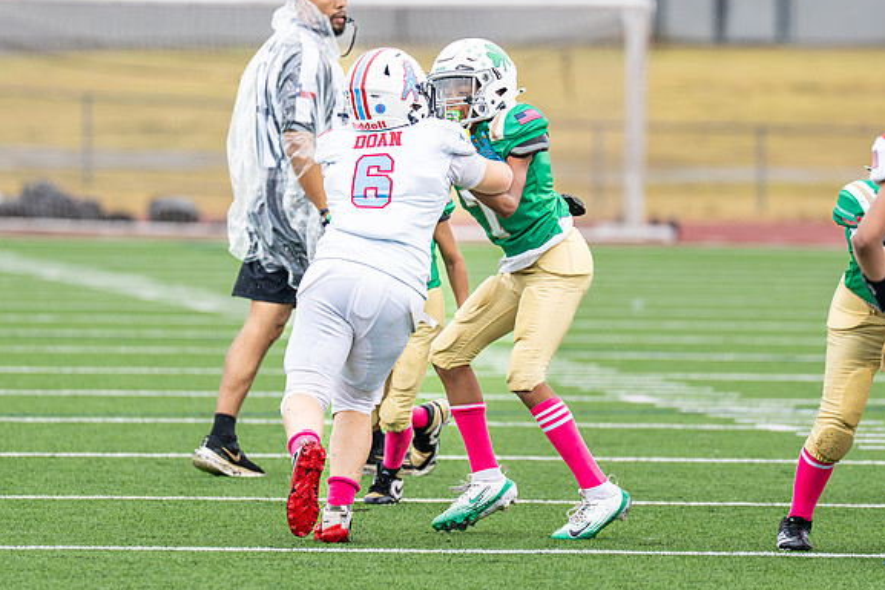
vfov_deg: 2.8
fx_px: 11876
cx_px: 527
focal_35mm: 483
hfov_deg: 4.3
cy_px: 249
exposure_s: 1/1000
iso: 400
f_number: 2.8
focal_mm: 200
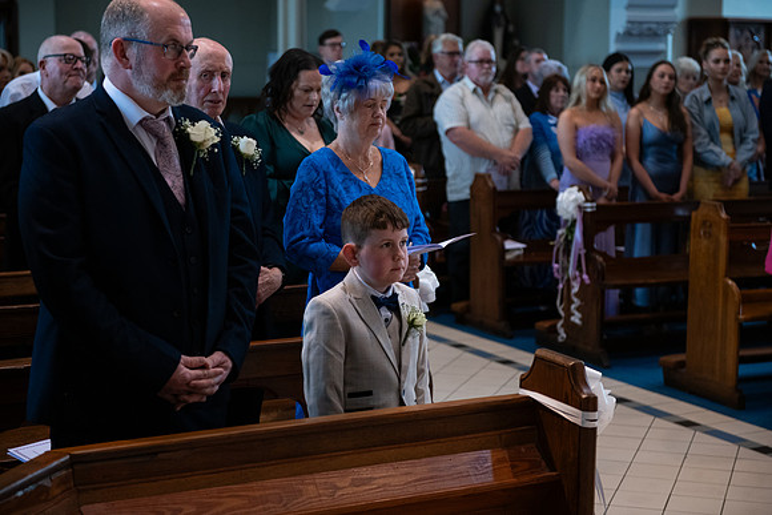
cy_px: 258
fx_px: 1501
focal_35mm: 70
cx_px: 386
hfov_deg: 28.8
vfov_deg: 19.5
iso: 800
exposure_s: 1/160
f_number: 3.5
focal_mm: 70
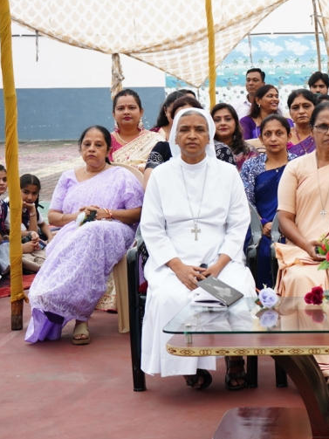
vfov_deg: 20.9
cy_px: 199
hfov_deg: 15.1
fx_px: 1192
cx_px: 411
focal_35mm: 94
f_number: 4.5
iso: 125
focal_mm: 48
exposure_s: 1/50
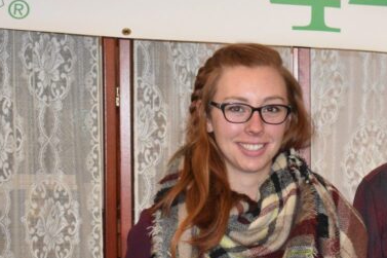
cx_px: 340
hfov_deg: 16.0
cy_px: 164
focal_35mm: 126
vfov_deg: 10.8
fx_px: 1358
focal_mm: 31
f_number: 4.2
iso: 1600
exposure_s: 1/60
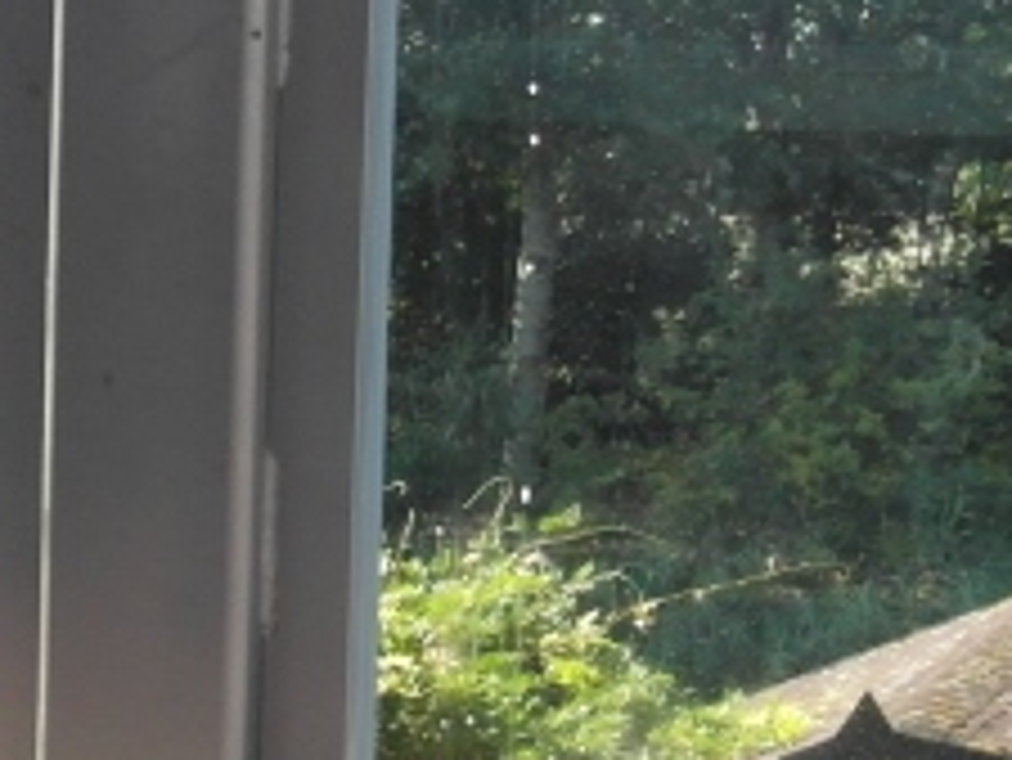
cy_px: 414
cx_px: 229
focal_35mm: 109
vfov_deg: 13.6
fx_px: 3188
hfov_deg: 17.9
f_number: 3.2
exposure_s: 1/250
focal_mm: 4
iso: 100
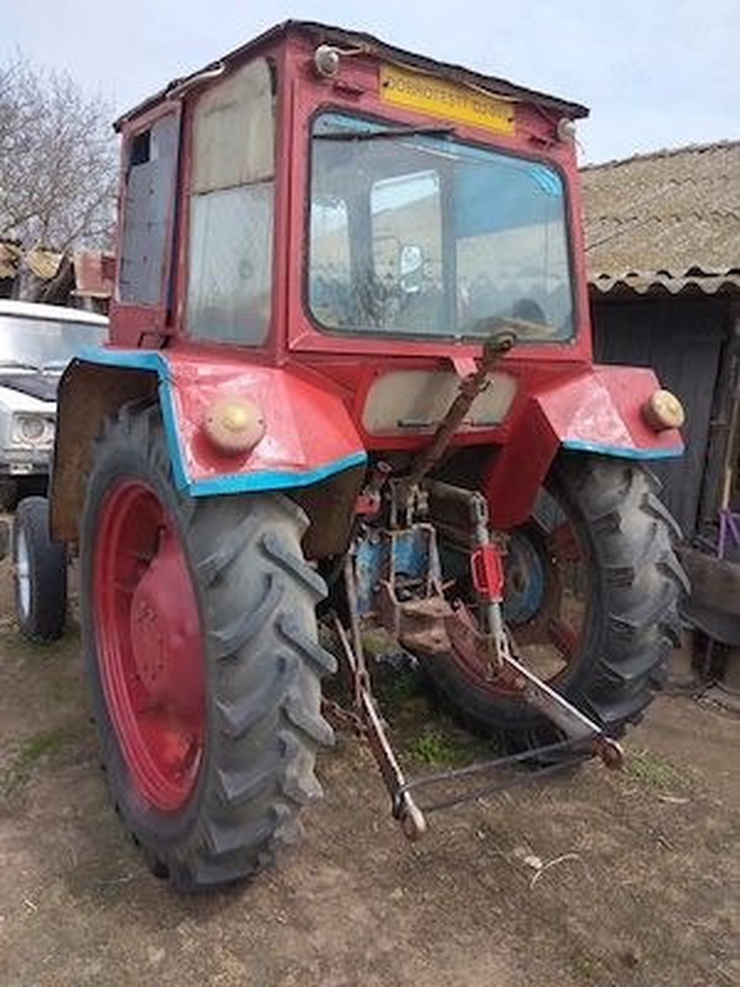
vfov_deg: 67.3
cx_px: 370
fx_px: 741
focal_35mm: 26
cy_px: 494
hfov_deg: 53.1
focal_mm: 3.6
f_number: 1.8
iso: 100
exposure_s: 1/1035
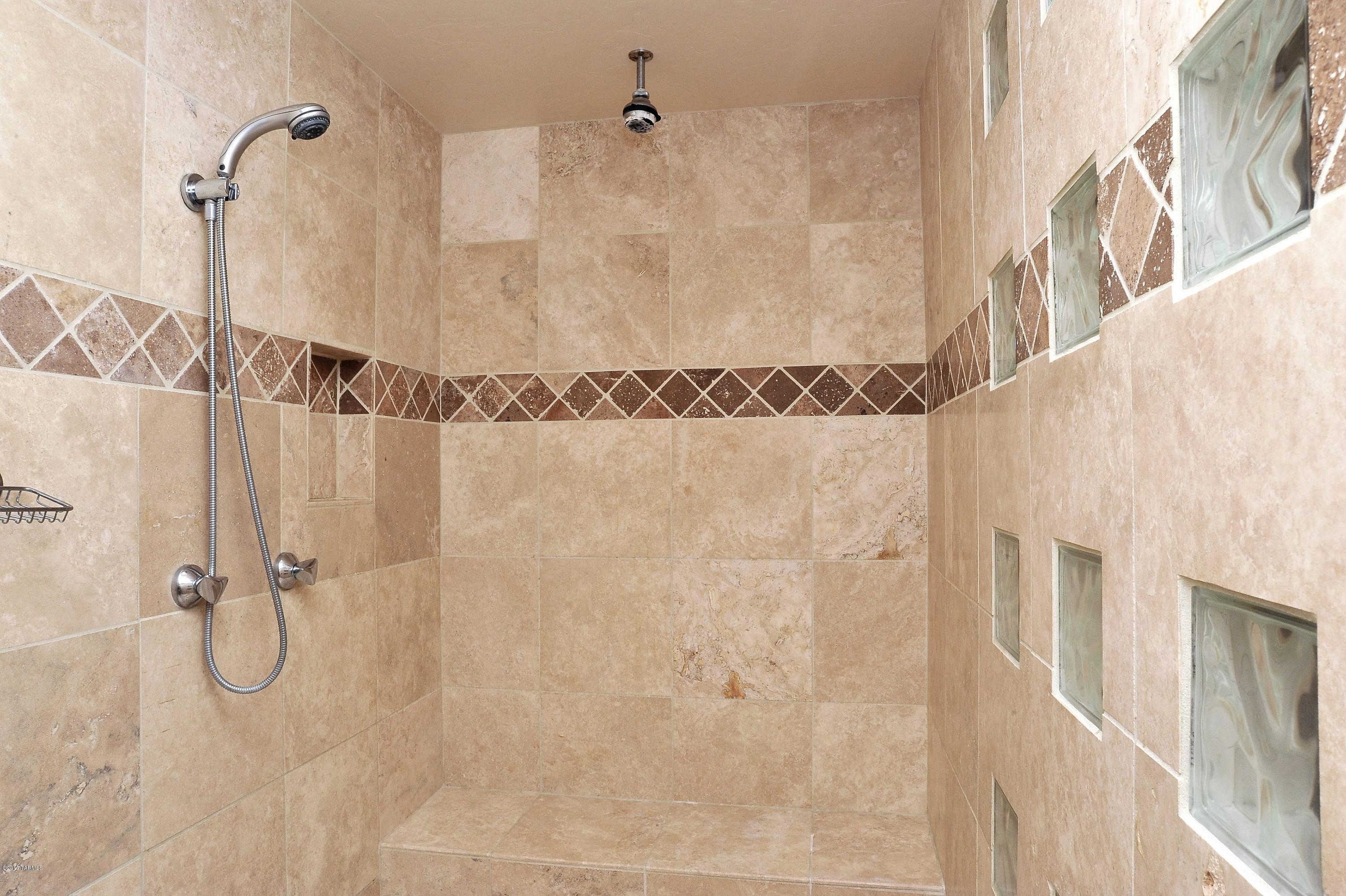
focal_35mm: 23
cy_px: 448
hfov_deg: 76.1
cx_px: 673
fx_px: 859
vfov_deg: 55.0
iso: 640
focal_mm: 23
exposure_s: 1/125
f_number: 18
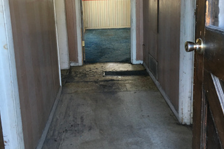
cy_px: 47
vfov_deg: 32.3
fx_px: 255
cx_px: 114
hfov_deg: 47.4
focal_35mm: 41
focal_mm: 4.15
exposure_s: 1/30
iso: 40
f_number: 2.2
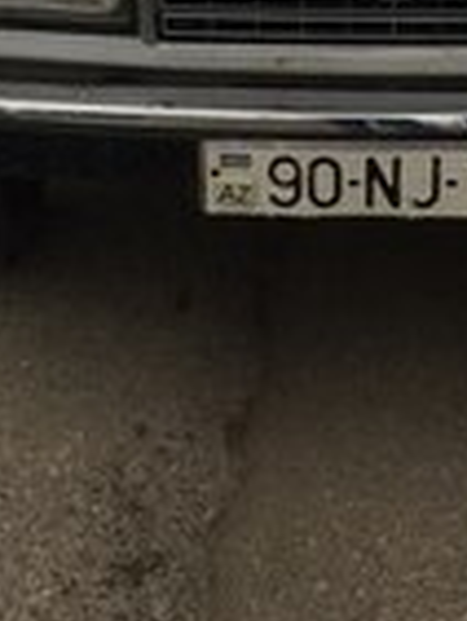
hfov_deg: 14.5
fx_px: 1832
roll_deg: +1.7
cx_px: 361
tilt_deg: -19.3
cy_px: -62
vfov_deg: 18.5
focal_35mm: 102
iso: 50
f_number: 2.2
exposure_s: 1/33
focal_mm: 4.15
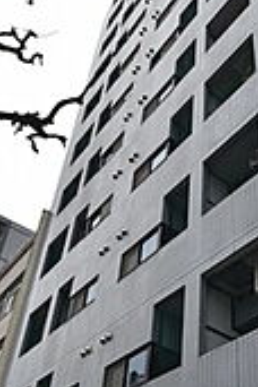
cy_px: 274
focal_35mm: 42
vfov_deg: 45.3
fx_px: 451
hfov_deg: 31.8
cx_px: 158
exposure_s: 1/200
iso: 100
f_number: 9
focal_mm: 10
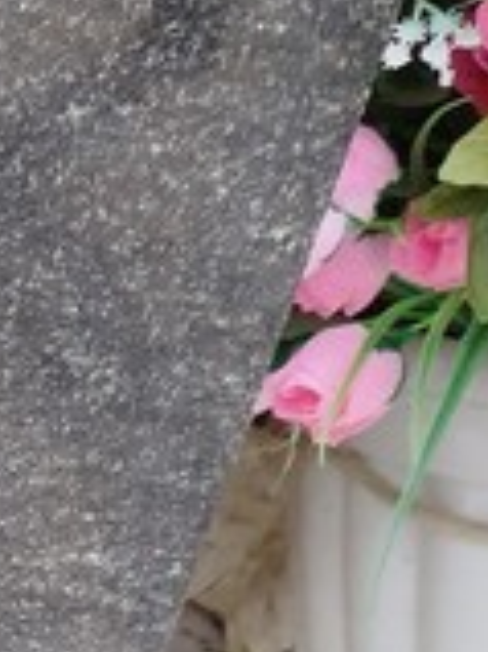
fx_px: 2277
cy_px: 332
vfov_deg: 16.3
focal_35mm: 121
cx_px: -919
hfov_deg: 9.7
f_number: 1.7
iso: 50
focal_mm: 5.31
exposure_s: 1/367
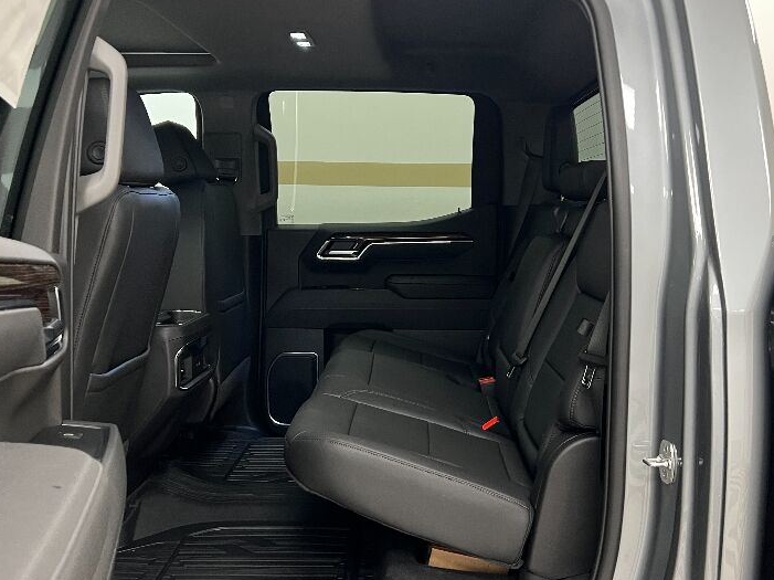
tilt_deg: -3.6
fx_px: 849
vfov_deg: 37.7
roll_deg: -0.5
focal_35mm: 38
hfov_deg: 49.0
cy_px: 309
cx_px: 383
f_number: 1.5
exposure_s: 1/60
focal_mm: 5.7
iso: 250
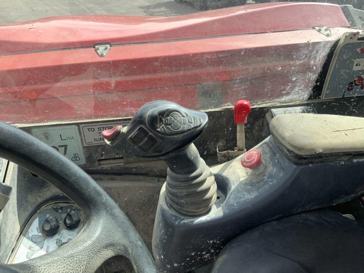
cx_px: 182
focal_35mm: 29
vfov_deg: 48.2
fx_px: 305
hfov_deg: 61.7
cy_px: 136
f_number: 1.8
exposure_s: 1/446
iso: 16
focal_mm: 3
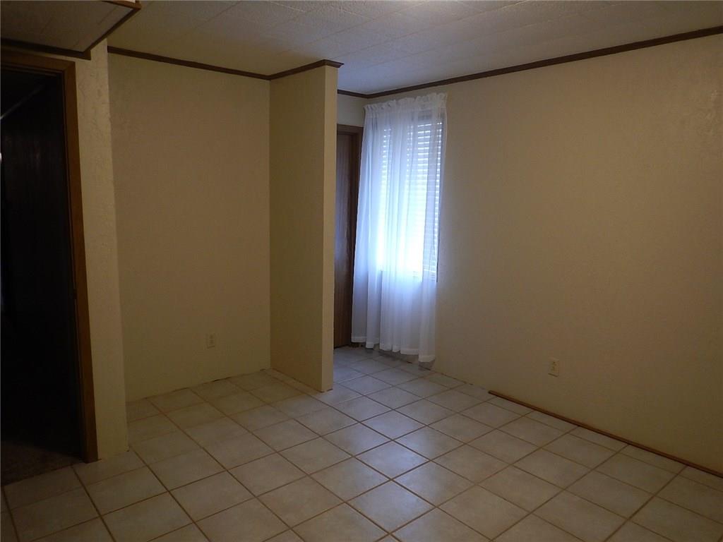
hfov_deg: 71.6
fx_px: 501
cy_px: 271
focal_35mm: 24
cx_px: 362
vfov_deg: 56.8
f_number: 2.8
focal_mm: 4.3
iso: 180
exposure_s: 1/30
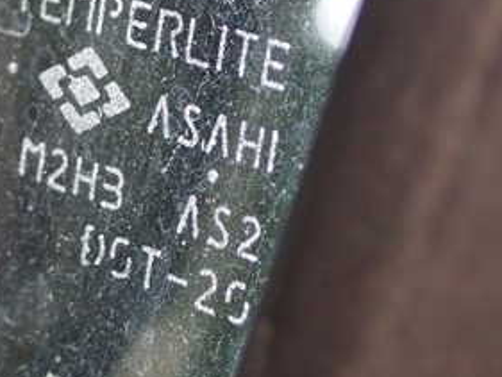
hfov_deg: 11.2
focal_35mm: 175
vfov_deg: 8.5
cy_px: 175
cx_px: 39
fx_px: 2539
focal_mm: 14.62
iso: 800
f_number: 4.3
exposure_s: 1/20
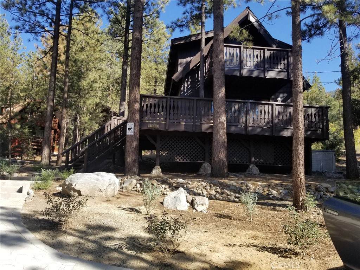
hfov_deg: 67.3
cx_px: 180
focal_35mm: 26
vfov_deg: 53.1
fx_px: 270
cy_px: 135
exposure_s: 1/1204
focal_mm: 4.3
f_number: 1.7
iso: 50
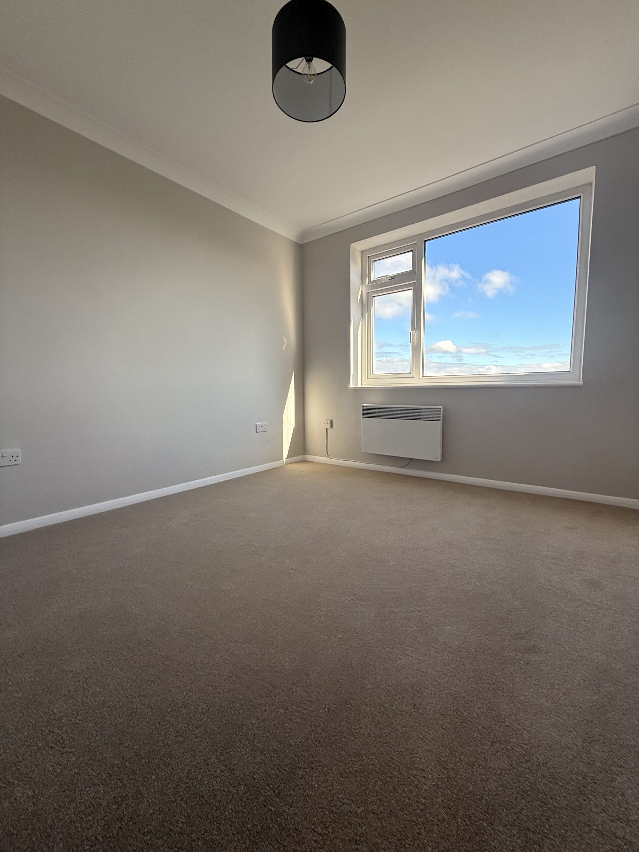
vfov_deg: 102.1
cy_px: 426
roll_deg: +0.6
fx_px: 345
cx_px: 320
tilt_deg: -4.1
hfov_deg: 85.7
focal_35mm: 14
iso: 64
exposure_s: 1/363
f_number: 2.2
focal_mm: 2.22
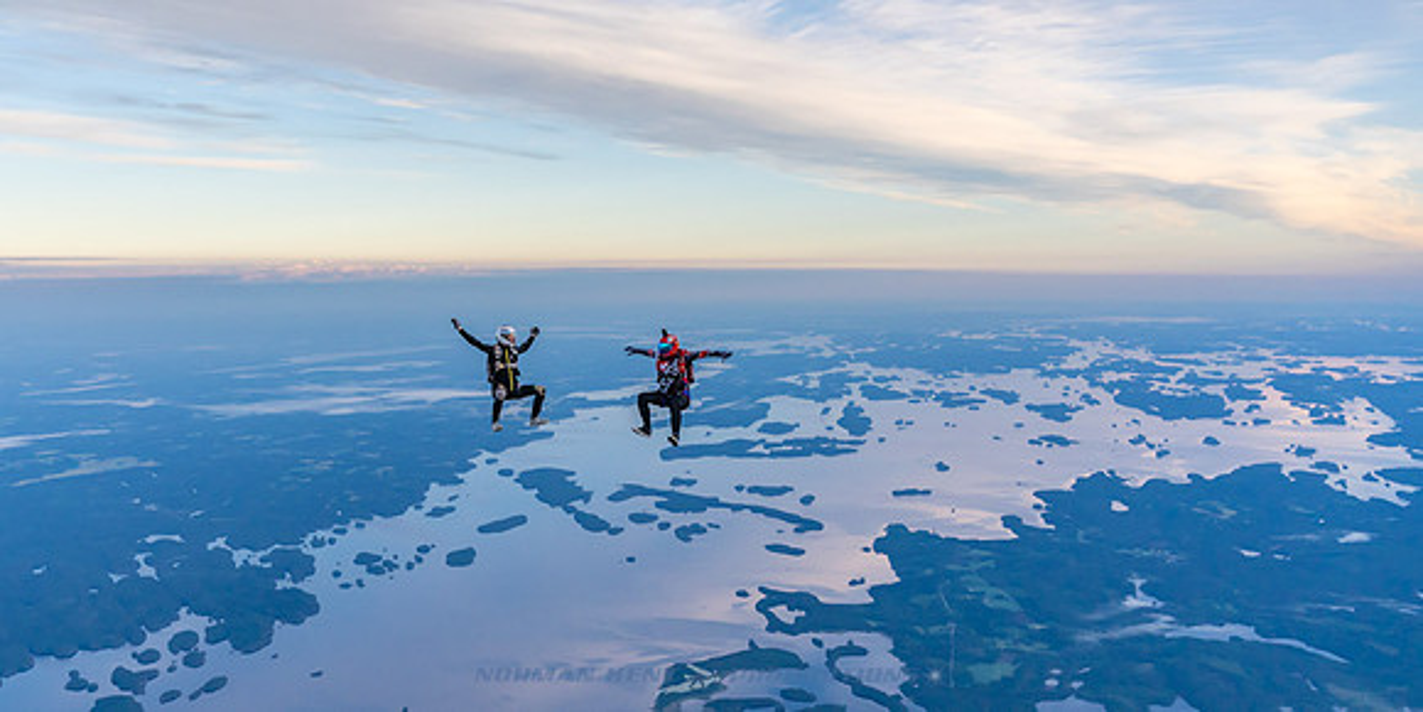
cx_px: 586
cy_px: 477
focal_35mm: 40
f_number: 5
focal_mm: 30
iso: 1000
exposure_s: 1/2000
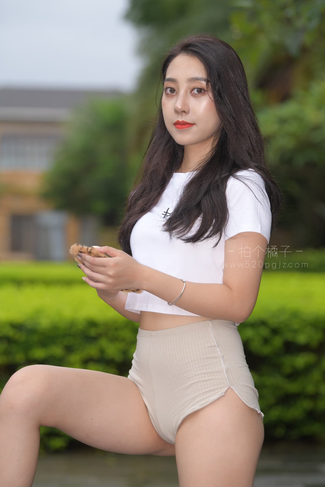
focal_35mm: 125
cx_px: 162
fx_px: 1693
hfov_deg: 11.0
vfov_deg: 16.4
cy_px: 244
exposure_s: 1/400
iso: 320
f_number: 4
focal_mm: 125
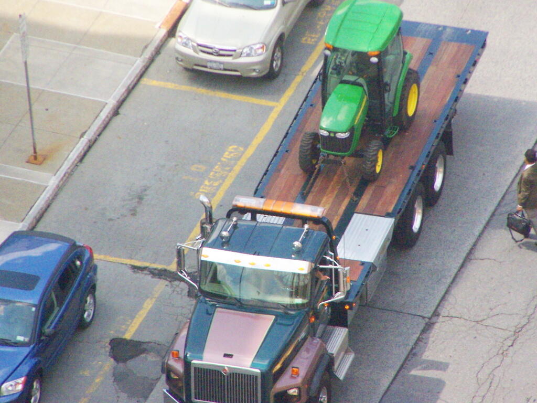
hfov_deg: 5.2
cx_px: 268
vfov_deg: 3.9
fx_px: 5895
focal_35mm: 380
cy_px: 202
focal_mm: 63
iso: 400
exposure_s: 1/640
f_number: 3.7
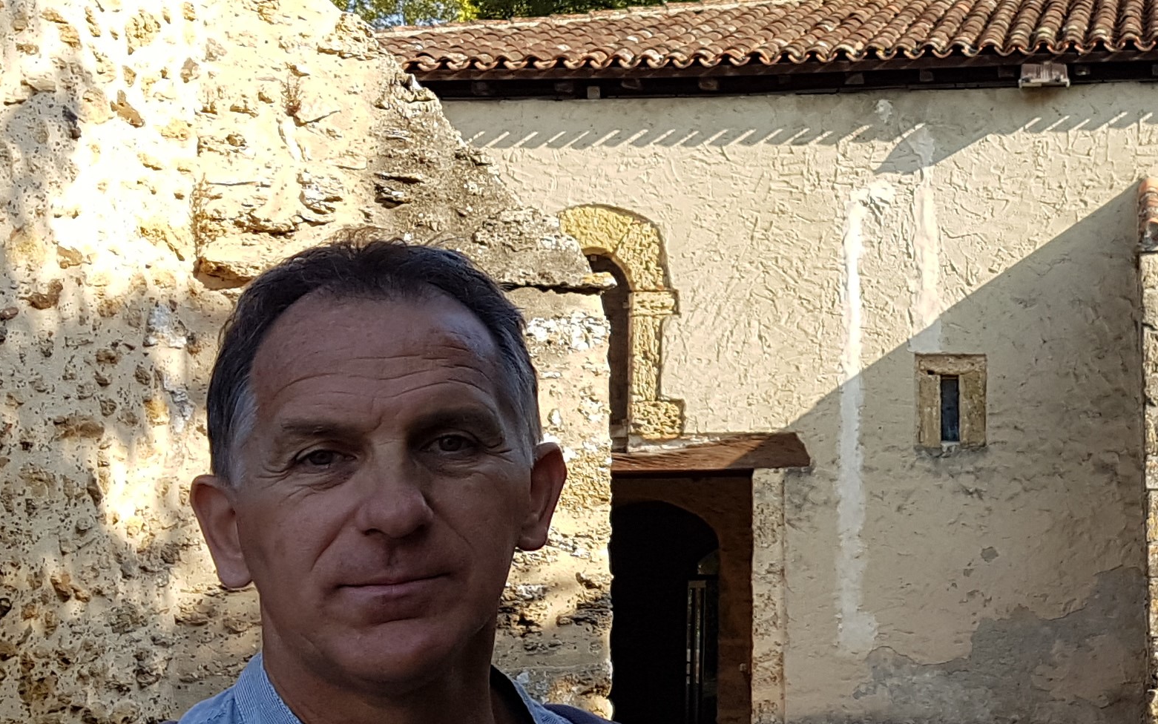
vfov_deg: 29.3
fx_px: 1326
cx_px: 312
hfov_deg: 45.8
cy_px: 650
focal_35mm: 42
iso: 40
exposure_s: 1/822
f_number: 1.7
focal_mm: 4.2
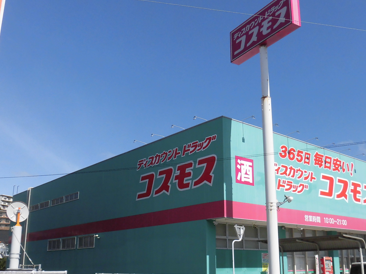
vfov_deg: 36.8
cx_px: 204
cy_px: 152
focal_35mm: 39
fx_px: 412
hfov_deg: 47.8
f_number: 7.8
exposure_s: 1/320
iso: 100
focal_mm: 4.3
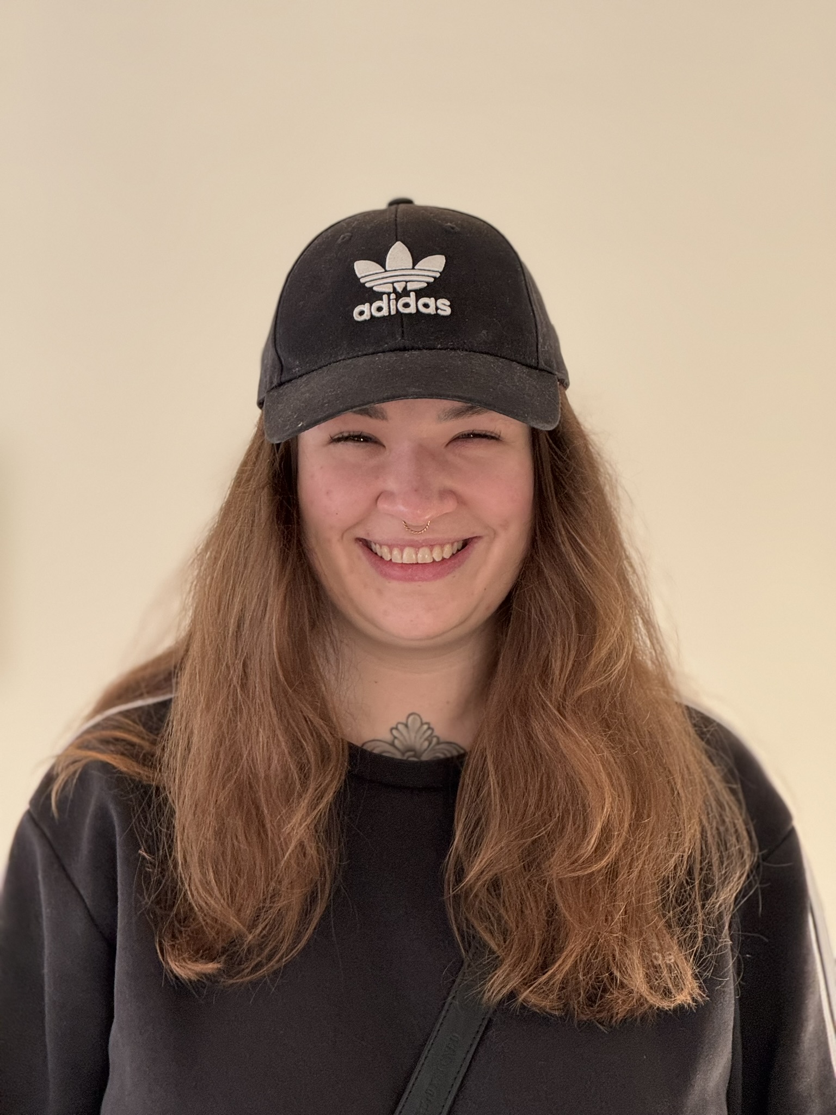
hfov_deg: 12.3
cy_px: 558
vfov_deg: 16.4
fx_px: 3864
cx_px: 418
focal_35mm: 120
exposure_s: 1/87
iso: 250
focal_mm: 15.66
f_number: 2.8
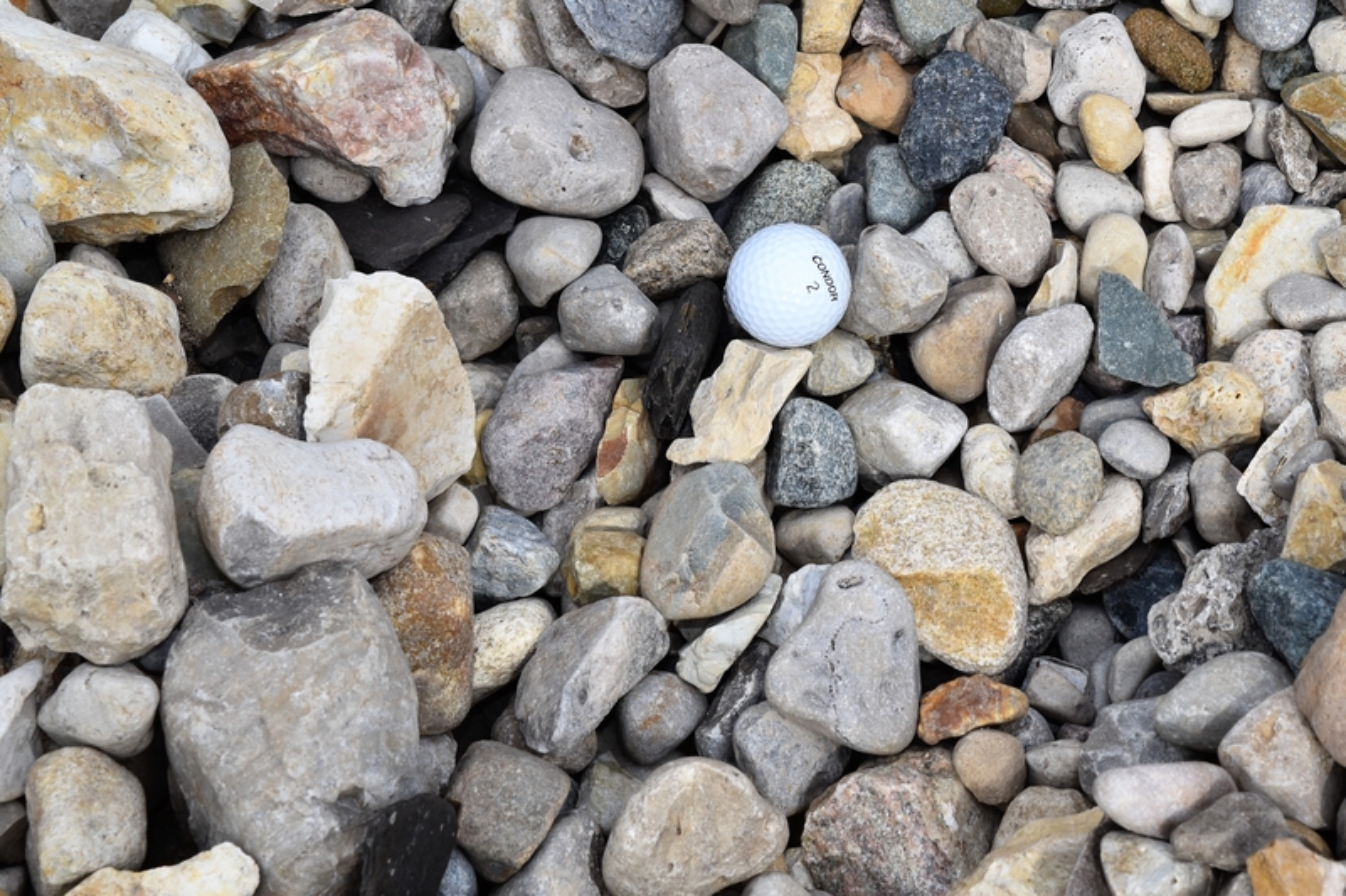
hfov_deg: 24.6
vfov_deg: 16.5
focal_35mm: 82
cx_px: 673
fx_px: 3084
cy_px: 448
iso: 200
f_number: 9
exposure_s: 1/320
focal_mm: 55
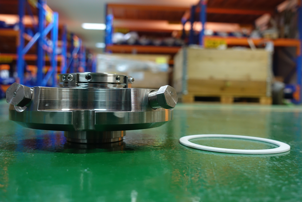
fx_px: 277
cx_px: 151
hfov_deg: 57.2
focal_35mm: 33
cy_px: 101
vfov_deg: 40.0
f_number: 2.8
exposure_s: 1/25
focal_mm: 11.93
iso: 800
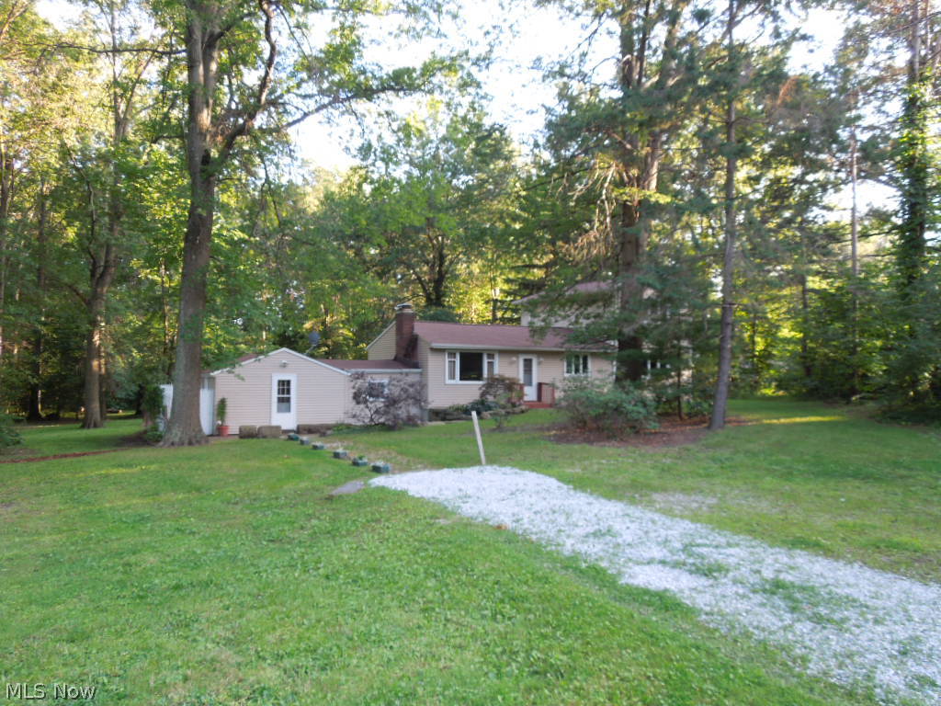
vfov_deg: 54.9
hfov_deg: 69.4
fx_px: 680
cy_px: 353
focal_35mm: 25
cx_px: 470
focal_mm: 4.5
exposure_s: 1/30
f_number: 3.3
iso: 125
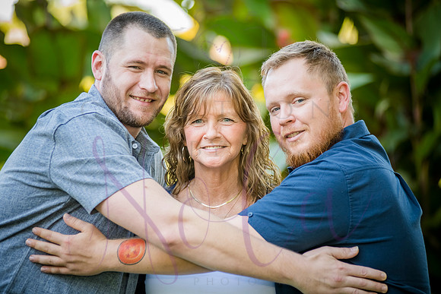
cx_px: 220
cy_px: 147
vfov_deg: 9.5
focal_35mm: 145
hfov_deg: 14.2
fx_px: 1777
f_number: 2.8
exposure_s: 1/500
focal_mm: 145
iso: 800
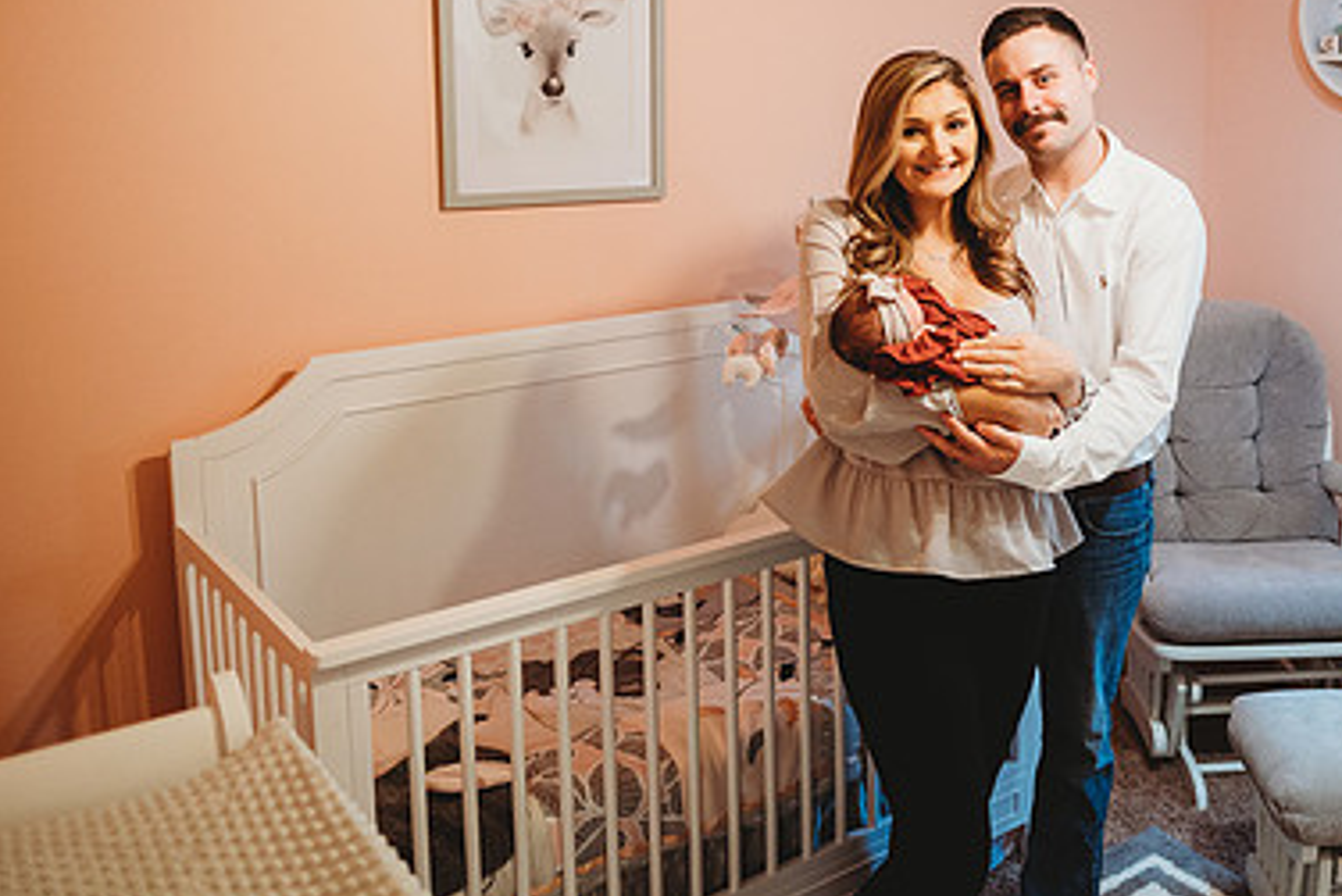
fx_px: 1380
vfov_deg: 35.3
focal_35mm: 37
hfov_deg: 49.8
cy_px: 241
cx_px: 1003
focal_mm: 24
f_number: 1.8
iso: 1250
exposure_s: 1/160
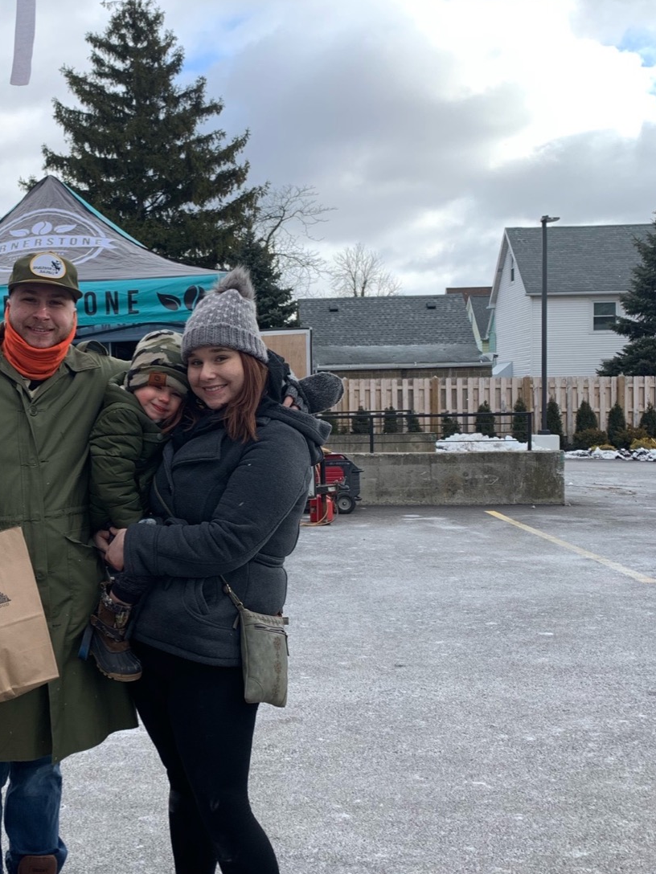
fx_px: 1087
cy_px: 461
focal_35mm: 43
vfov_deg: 43.8
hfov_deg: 32.6
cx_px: 125
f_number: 1.8
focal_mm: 4.25
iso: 25
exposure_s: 1/345
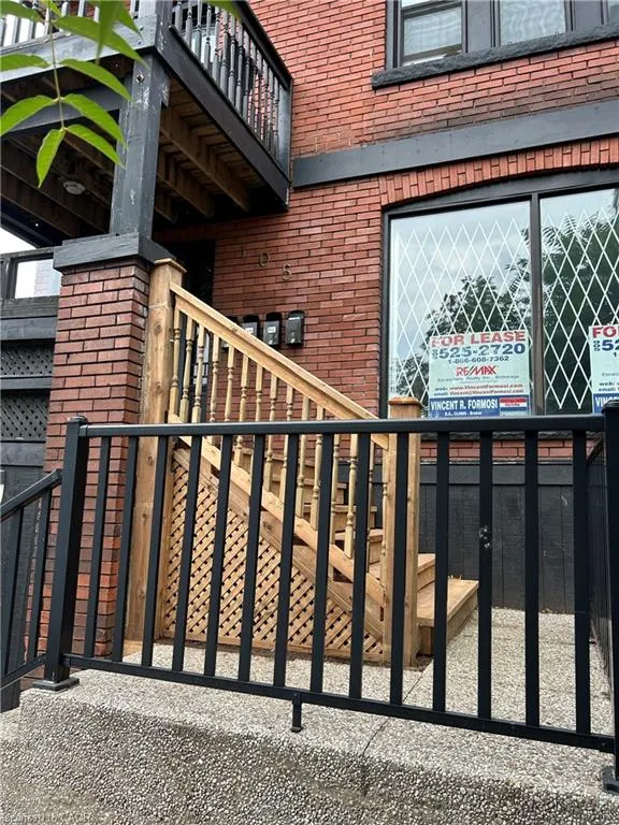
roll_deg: +0.4
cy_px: 412
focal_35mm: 26
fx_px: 620
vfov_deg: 67.3
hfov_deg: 53.1
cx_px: 310
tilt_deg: +11.0
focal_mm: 5.7
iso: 50
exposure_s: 1/121
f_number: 1.5
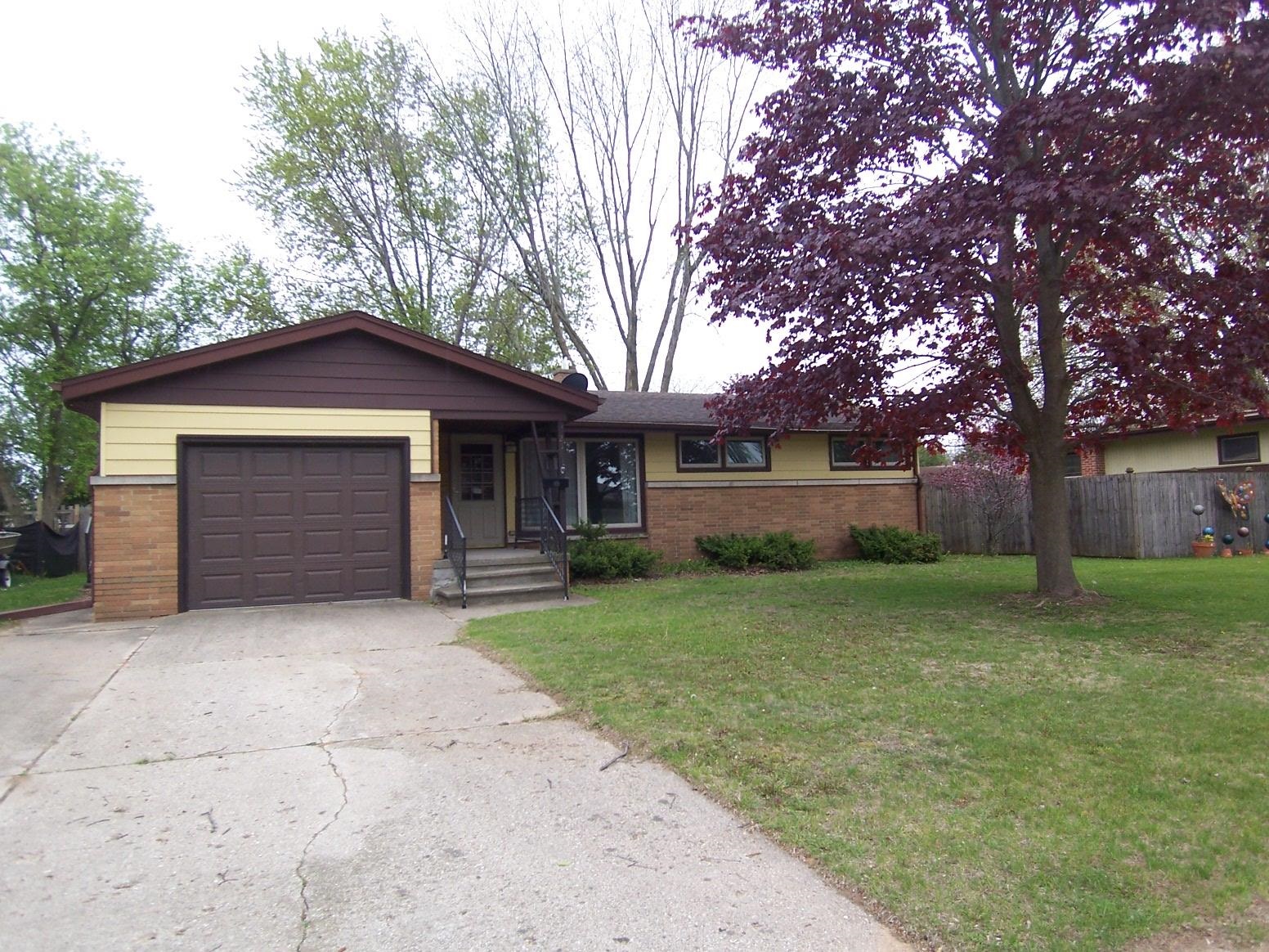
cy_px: 476
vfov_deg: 58.9
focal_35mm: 23
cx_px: 634
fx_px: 843
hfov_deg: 73.9
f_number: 2.8
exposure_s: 1/80
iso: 64
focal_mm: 3.8
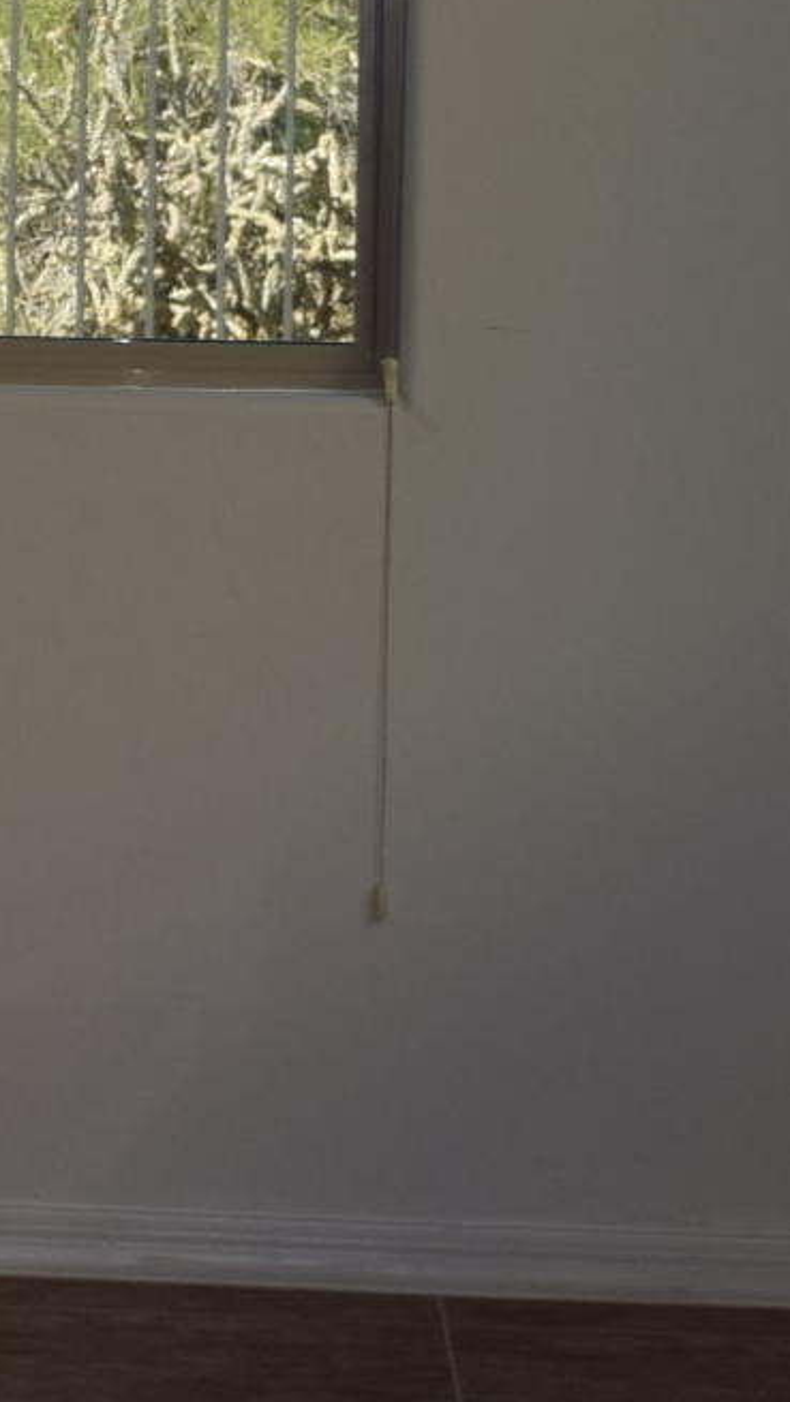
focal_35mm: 187
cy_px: -234
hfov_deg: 6.3
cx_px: -779
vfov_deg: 11.3
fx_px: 6956
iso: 140
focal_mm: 26
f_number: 5.6
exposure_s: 1/125
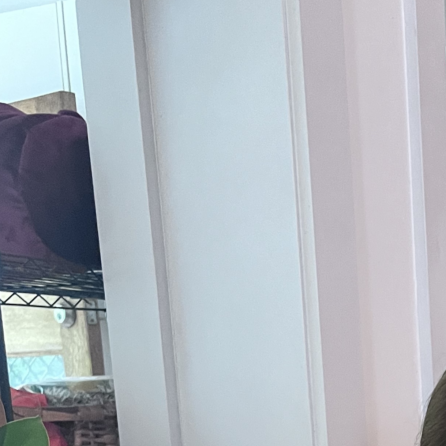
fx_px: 1108
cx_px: 503
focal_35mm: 76
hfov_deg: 21.5
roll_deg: +4.3
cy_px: 616
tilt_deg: -10.8
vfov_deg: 20.4
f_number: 1.6
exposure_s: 1/50
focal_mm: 5.1
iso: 500
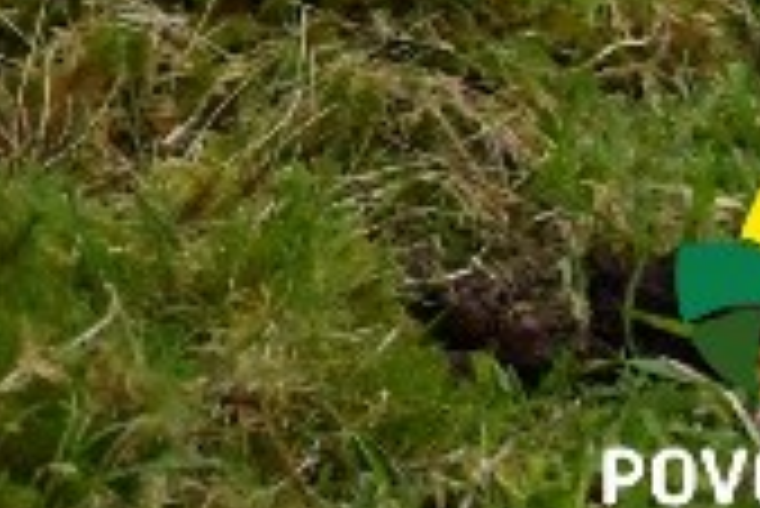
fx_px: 8050
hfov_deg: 5.2
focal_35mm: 381
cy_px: -908
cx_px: -1264
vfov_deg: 3.5
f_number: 4.8
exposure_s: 1/200
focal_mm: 42
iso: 12800
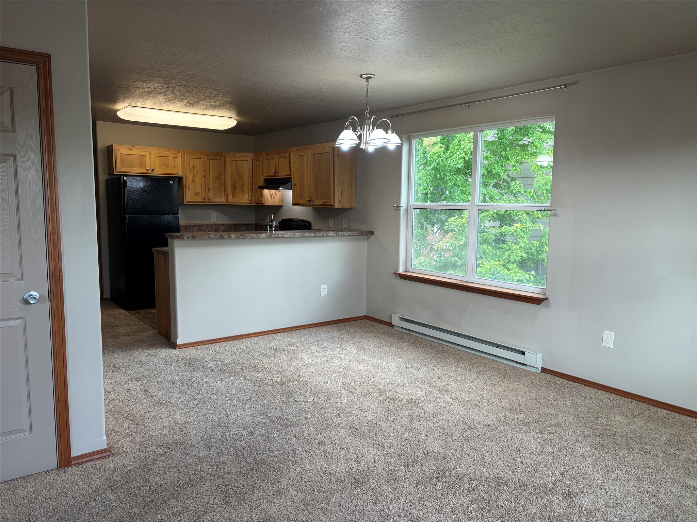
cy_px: 261
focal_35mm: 26
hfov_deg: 67.3
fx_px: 524
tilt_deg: -6.5
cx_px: 348
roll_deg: -1.2
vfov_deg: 53.1
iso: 100
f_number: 1.6
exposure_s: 1/120
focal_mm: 5.96
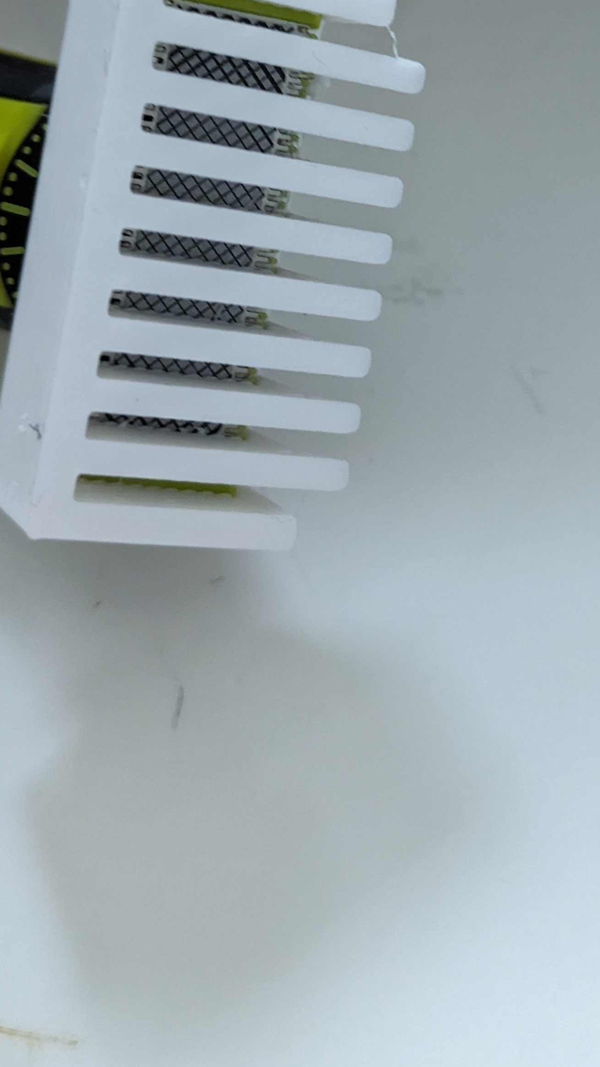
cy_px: 204
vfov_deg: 37.1
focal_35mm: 54
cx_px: 418
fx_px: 1528
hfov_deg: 22.1
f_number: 1.89
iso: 426
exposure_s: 1/33.3
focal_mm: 5.43
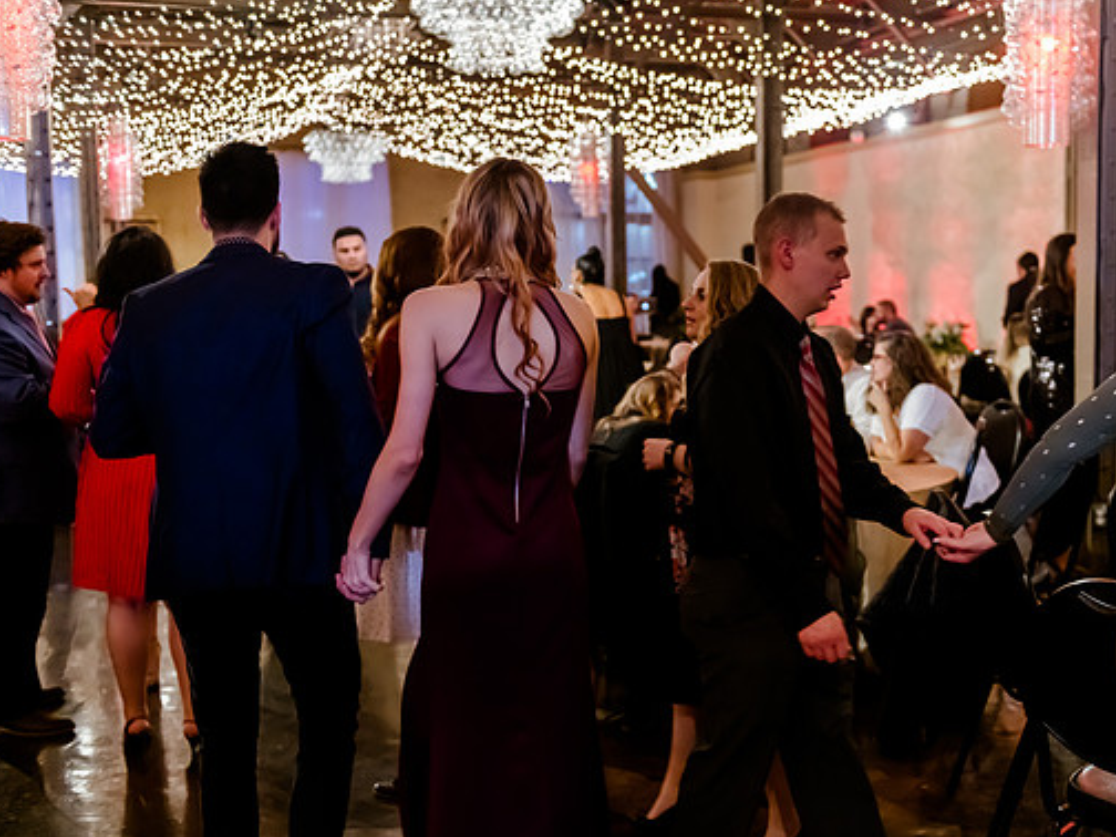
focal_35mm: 46
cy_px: 422
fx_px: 1483
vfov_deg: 31.5
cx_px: 654
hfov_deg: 41.1
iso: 5000
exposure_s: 1/100
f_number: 2.8
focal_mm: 40
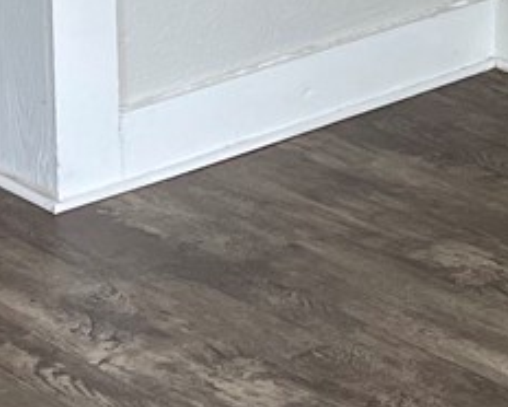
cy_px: -376
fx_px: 2633
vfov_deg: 8.4
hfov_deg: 11.0
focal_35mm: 175
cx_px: 311
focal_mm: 4.2
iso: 64
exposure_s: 1/120
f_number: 1.6
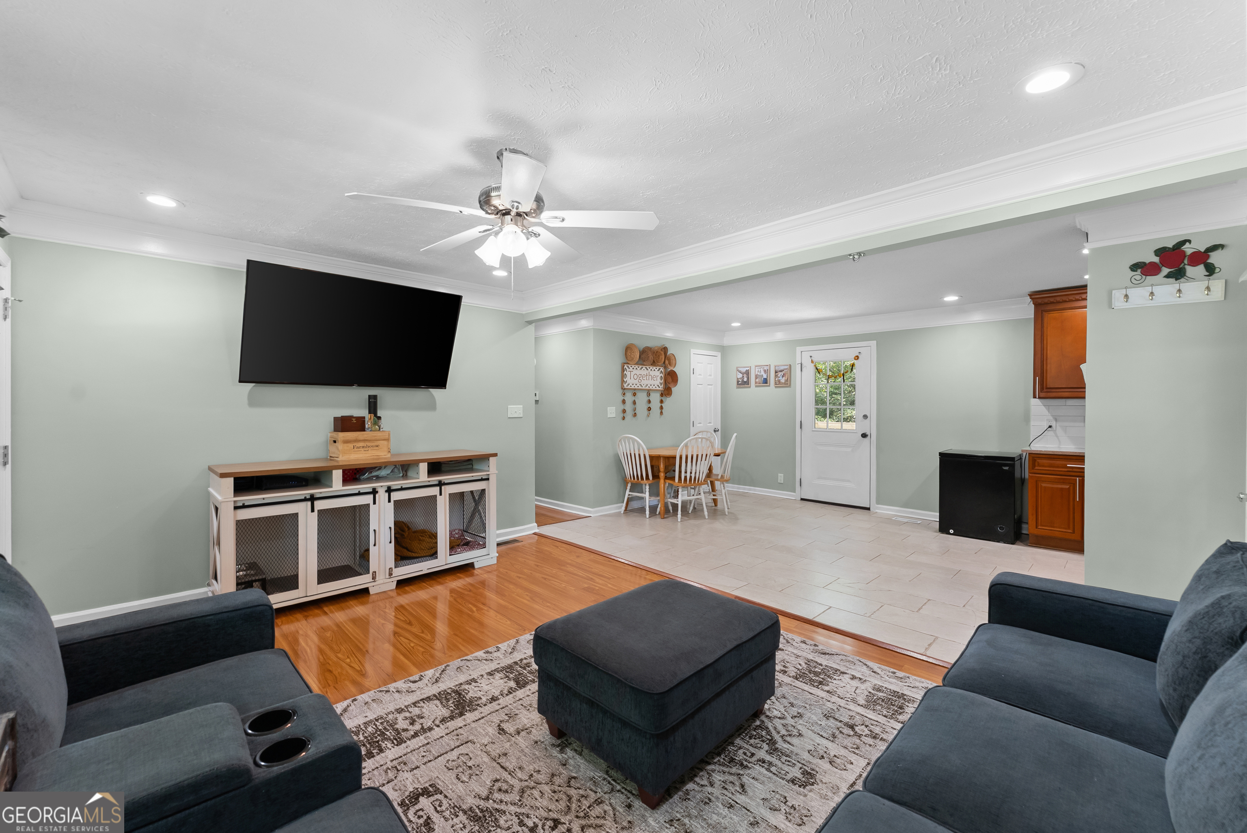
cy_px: 416
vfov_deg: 81.3
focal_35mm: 14
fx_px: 485
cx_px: 624
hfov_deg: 104.2
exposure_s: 1/13
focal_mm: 14
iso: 800
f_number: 7.1
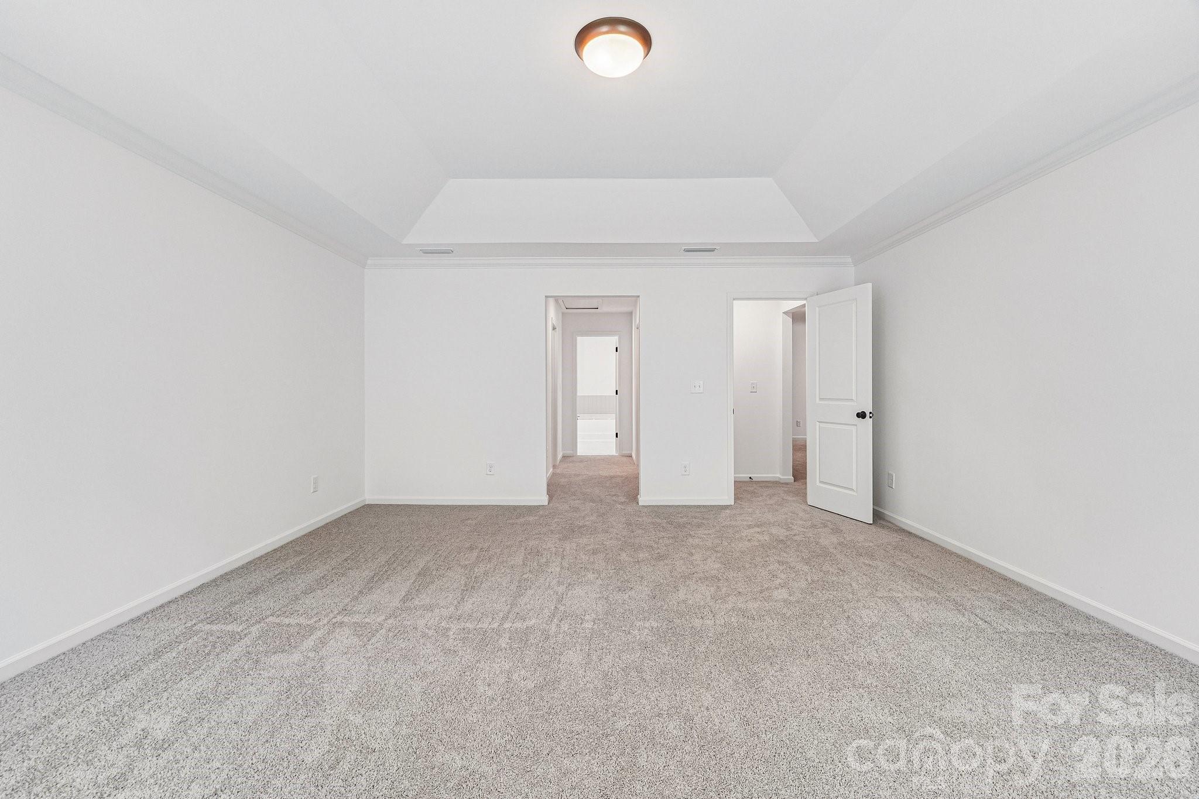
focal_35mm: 15
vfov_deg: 77.3
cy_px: 400
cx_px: 600
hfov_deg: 100.4
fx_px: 500
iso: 400
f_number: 8
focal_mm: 10
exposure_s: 1/10
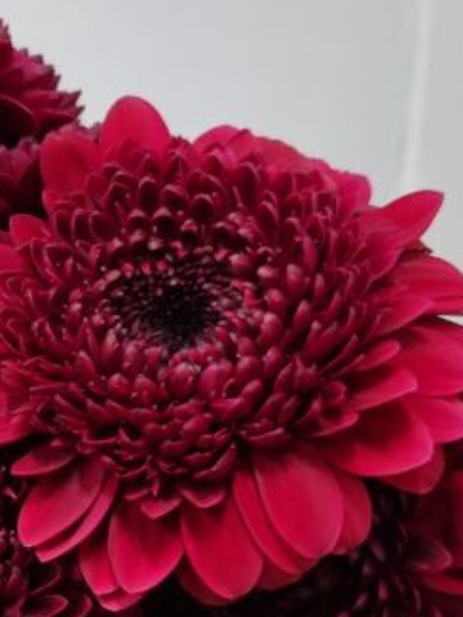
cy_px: 372
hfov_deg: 17.0
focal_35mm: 82
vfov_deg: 23.8
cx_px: -135
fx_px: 1461
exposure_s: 1/40
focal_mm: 5.4
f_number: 1.8
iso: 160
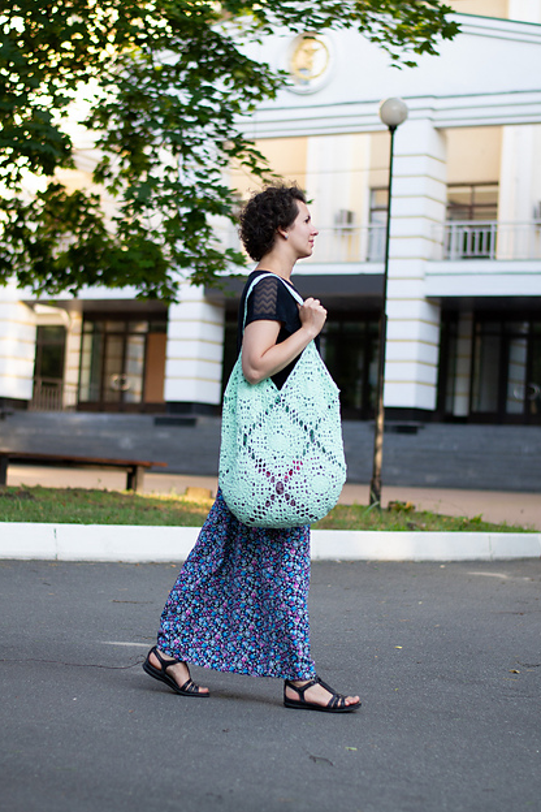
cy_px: 415
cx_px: 271
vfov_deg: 26.3
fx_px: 1736
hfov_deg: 17.7
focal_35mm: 77
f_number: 2
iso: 200
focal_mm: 50
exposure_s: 1/500
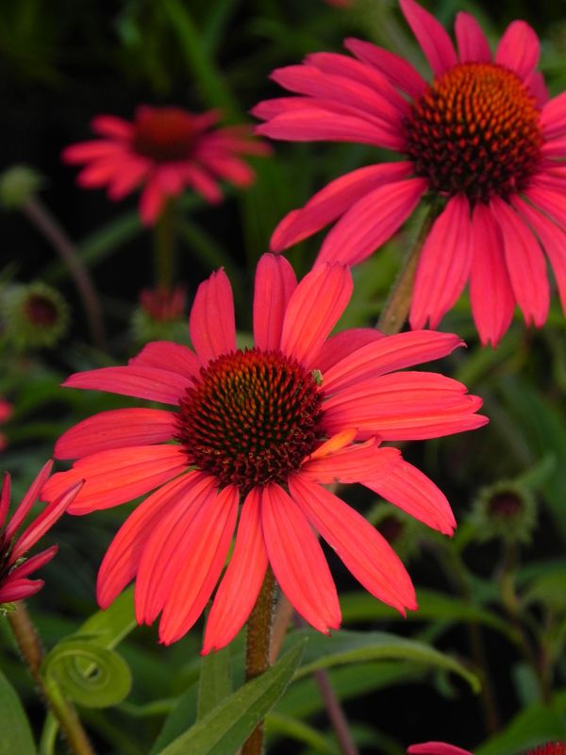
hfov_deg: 6.0
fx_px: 5385
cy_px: 378
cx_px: 283
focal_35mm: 247
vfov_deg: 8.0
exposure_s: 1/40
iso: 160
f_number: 5.6
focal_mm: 44
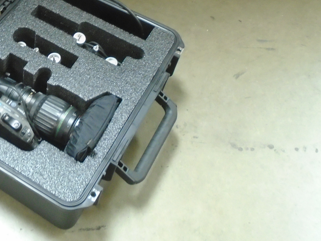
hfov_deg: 34.5
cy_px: 16
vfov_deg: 26.4
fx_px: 491
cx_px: 45
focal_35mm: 53
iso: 400
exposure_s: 1/13
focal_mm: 4.6
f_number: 3.2
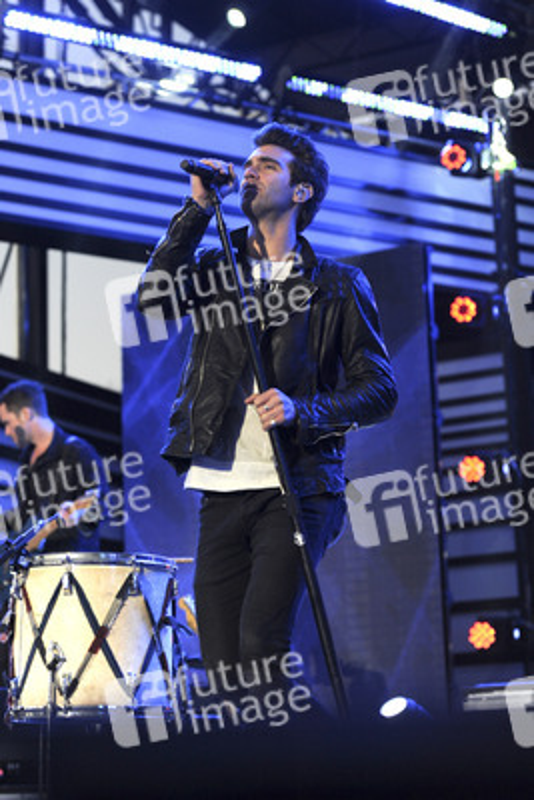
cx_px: 267
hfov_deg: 19.5
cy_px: 400
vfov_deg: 28.8
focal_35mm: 70
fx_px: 1556
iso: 1250
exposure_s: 1/400
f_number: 2.8
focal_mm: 70
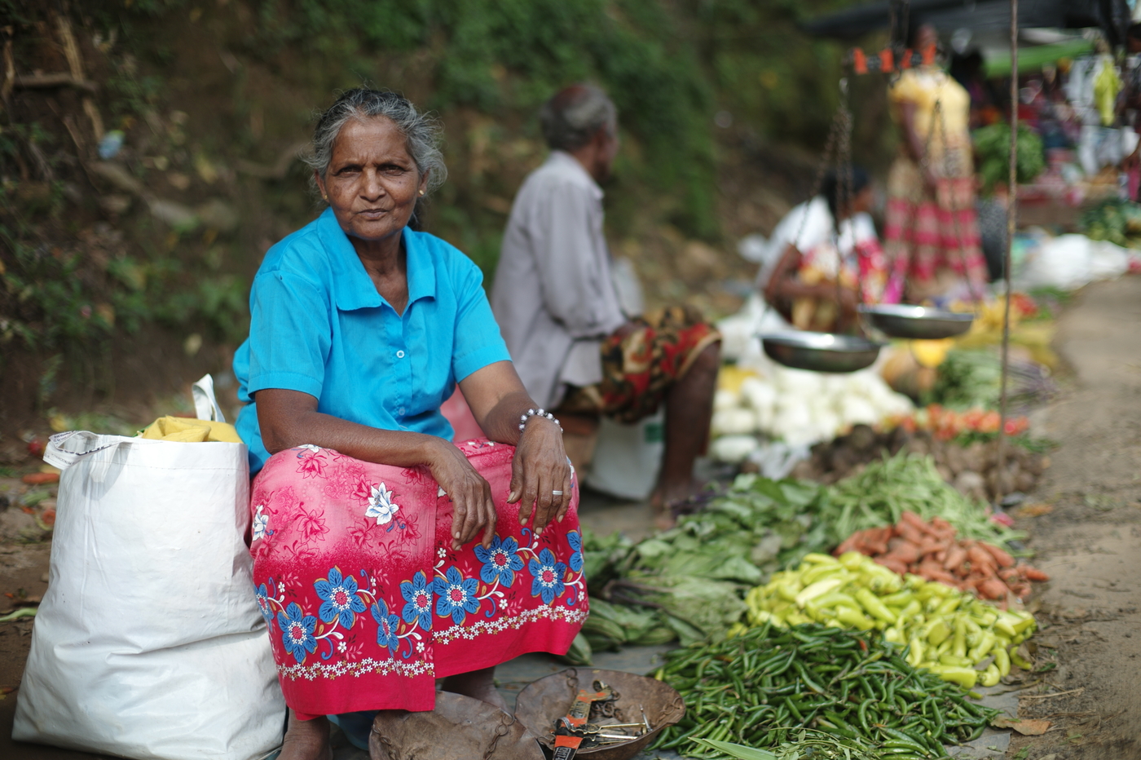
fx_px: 1584
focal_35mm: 50
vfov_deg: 27.0
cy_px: 380
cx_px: 570
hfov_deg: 39.6
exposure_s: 1/2000
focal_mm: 50
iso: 160
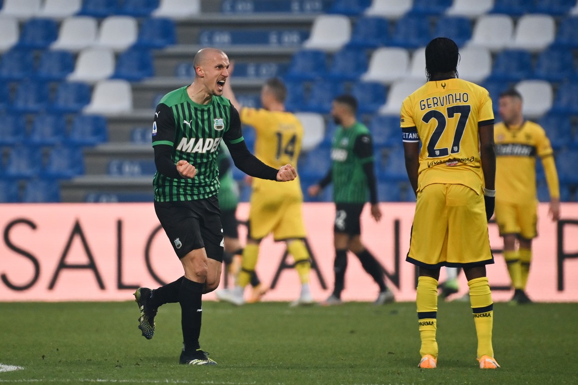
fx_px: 8026
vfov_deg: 2.7
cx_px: 289
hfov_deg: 4.1
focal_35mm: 500
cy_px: 192
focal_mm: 500
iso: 2500
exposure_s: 1/1250
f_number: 5.6
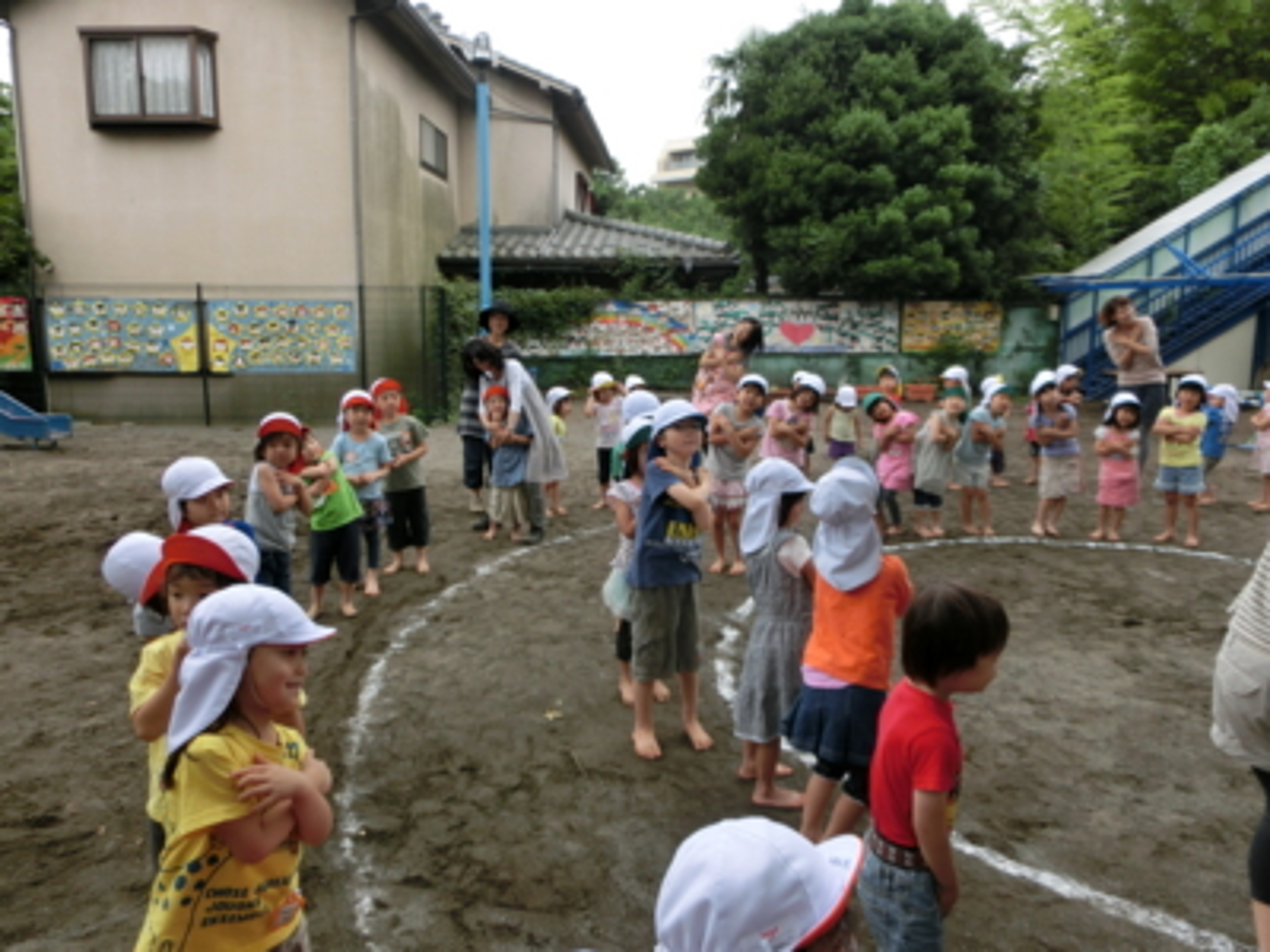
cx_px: 635
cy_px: 476
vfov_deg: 56.8
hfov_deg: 71.6
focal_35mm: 24
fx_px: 881
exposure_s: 1/250
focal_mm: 4.24
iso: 80
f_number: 3
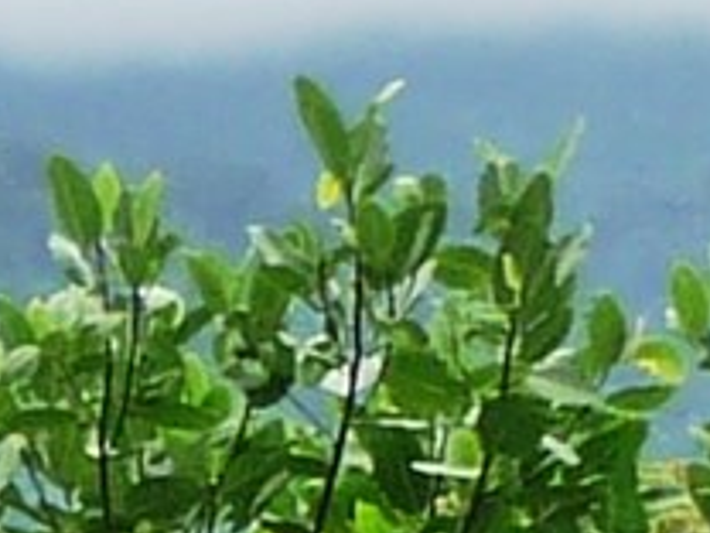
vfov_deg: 2.5
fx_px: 12163
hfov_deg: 3.2
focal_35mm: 593
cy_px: 786
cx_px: -2011
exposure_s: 1/400
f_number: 4.2
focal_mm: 8
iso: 160
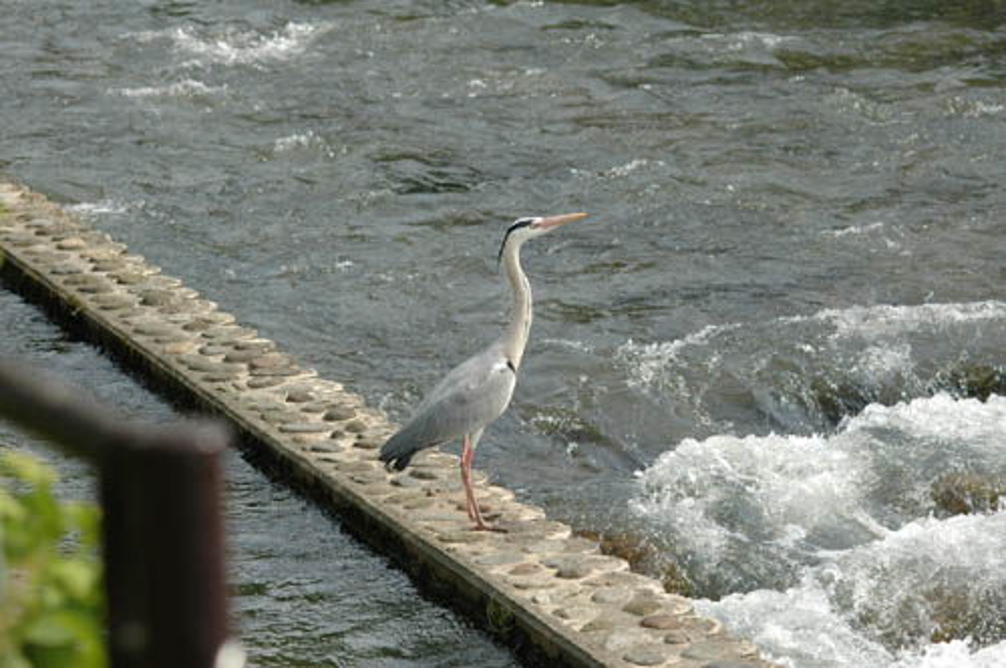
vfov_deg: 6.8
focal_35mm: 202
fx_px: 5651
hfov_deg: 10.2
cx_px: 503
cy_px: 334
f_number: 6.3
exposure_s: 1/640
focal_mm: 135
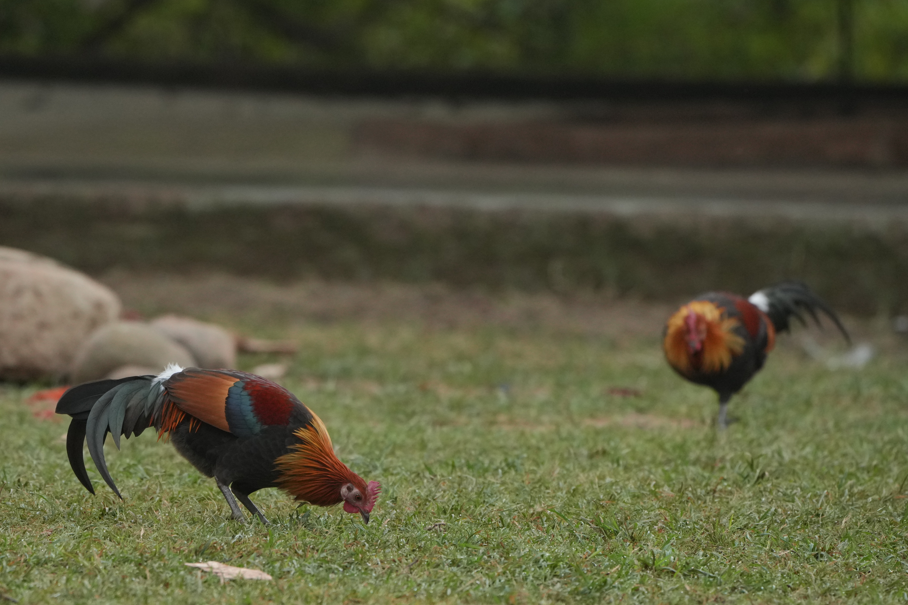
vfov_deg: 1.6
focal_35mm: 864
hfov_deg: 2.4
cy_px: 304
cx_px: 358
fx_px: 21790
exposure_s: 1/200
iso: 2000
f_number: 8
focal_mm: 600
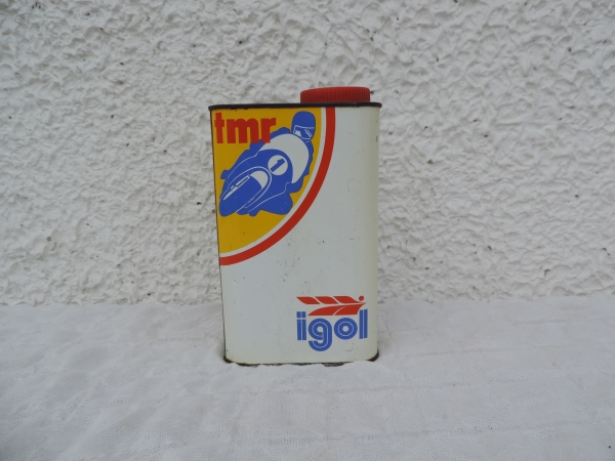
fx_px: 426
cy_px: 230
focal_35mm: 24
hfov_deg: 71.6
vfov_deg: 56.8
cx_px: 308
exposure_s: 1/640
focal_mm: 4.3
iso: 80
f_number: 3
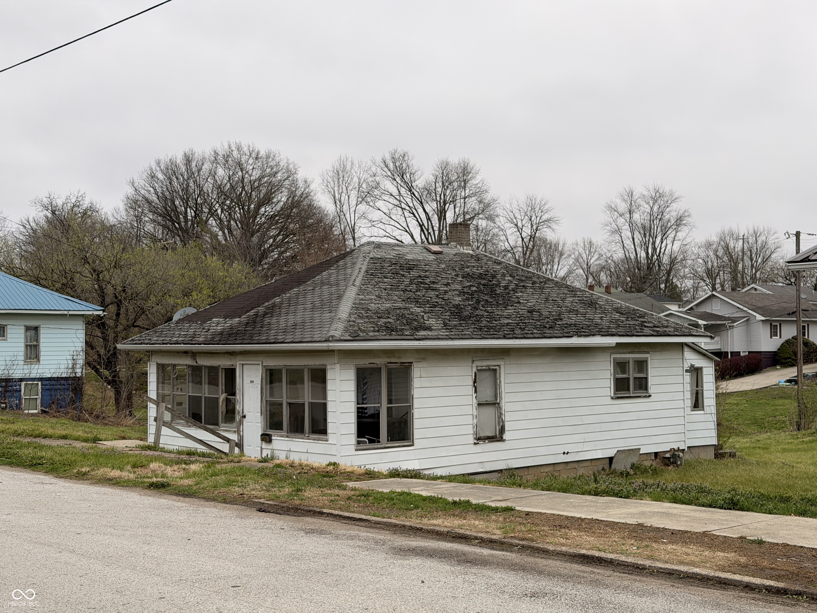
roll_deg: +0.8
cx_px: 408
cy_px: 306
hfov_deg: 39.7
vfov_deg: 30.3
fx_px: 1133
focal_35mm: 48
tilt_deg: +2.4
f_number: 1.78
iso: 64
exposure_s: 1/2208
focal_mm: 6.76
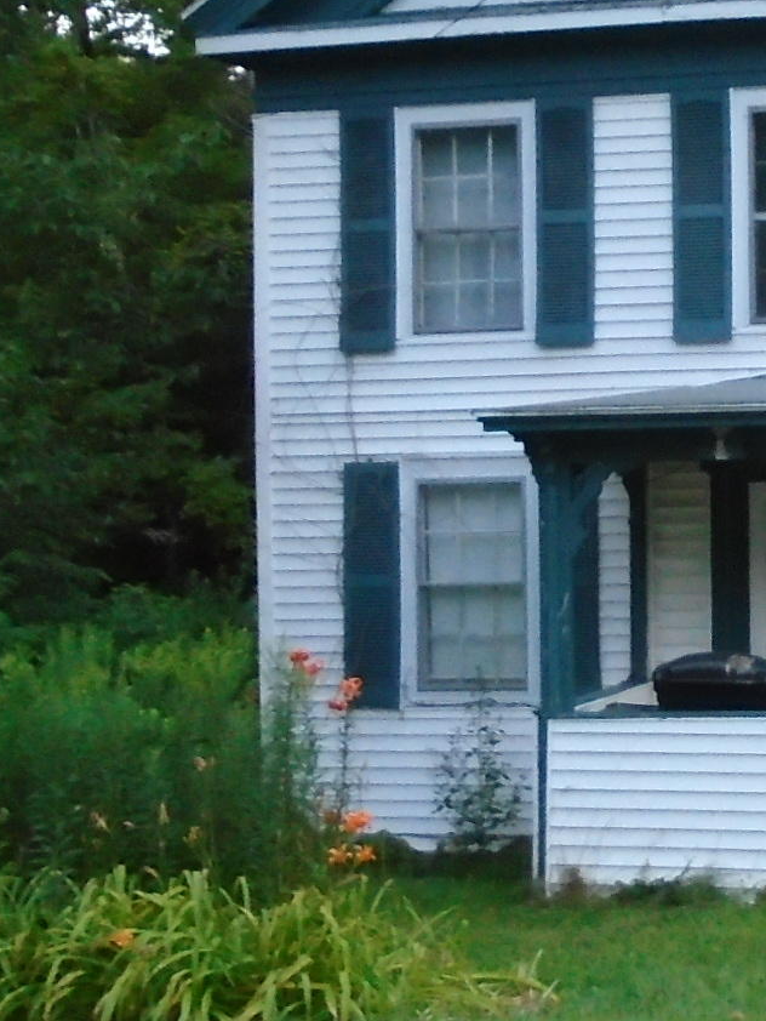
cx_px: 1115
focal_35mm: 80
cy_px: 405
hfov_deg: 16.9
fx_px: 2359
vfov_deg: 24.4
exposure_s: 1/30
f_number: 3.2
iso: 500
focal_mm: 4.6
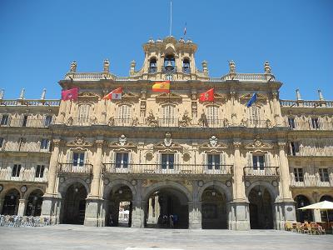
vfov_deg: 49.7
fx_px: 269
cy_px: 125
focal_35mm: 28
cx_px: 166
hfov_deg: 63.4
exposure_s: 1/1000
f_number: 3.2
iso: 100
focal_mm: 6
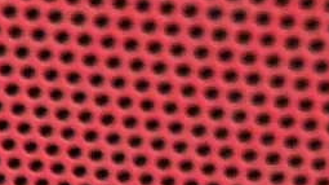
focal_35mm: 189
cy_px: 759
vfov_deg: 5.5
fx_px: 1648
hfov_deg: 9.3
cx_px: -631
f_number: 1.7
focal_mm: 6.3
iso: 100
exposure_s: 1/180
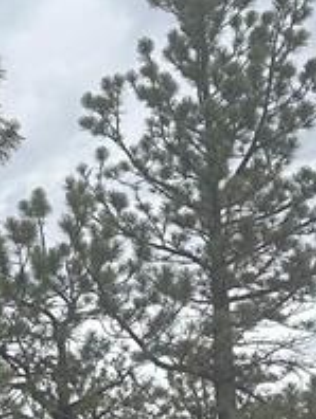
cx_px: -189
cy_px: 453
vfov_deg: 20.2
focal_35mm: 93
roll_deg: +1.3
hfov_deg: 14.6
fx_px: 1130
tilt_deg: +12.4
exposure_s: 1/3058
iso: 80
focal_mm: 6.86
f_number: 1.78
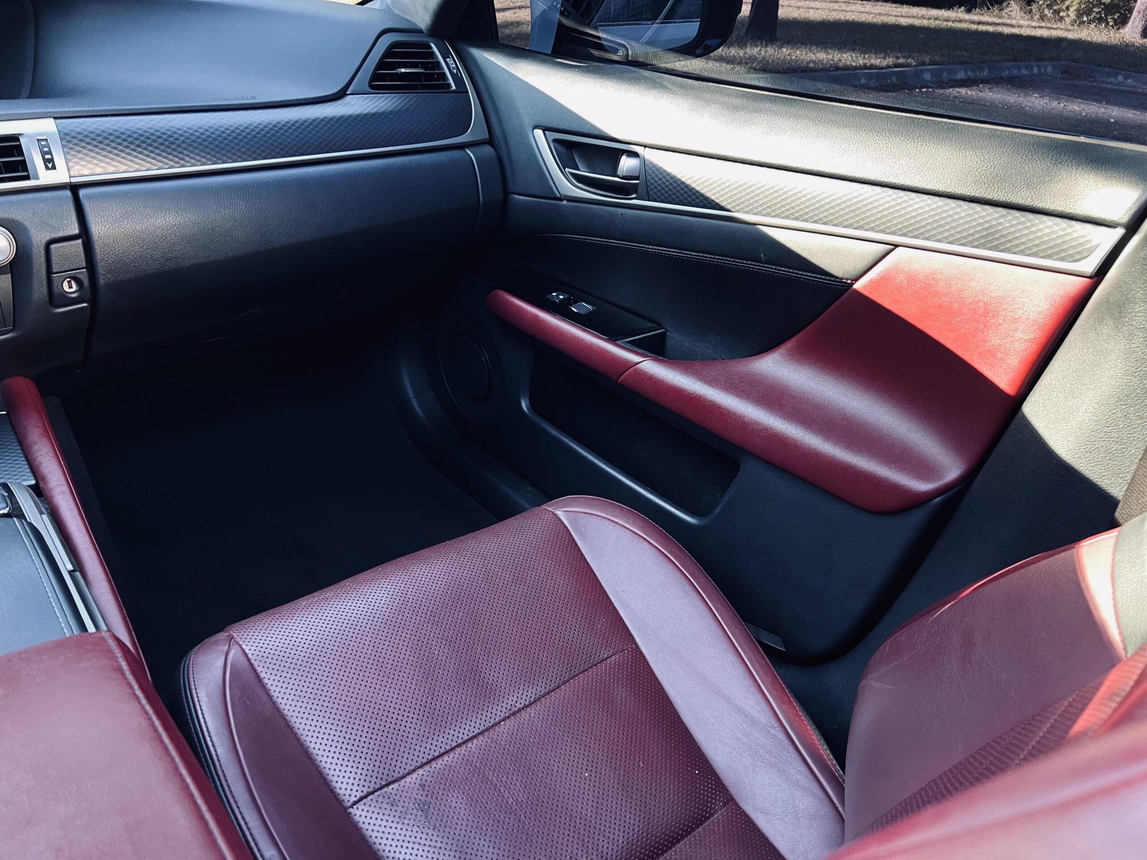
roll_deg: -6.0
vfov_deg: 53.1
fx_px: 862
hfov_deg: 67.3
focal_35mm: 26
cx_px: 574
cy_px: 430
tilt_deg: -28.9
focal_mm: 5.7
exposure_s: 1/60
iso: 250
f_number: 1.5
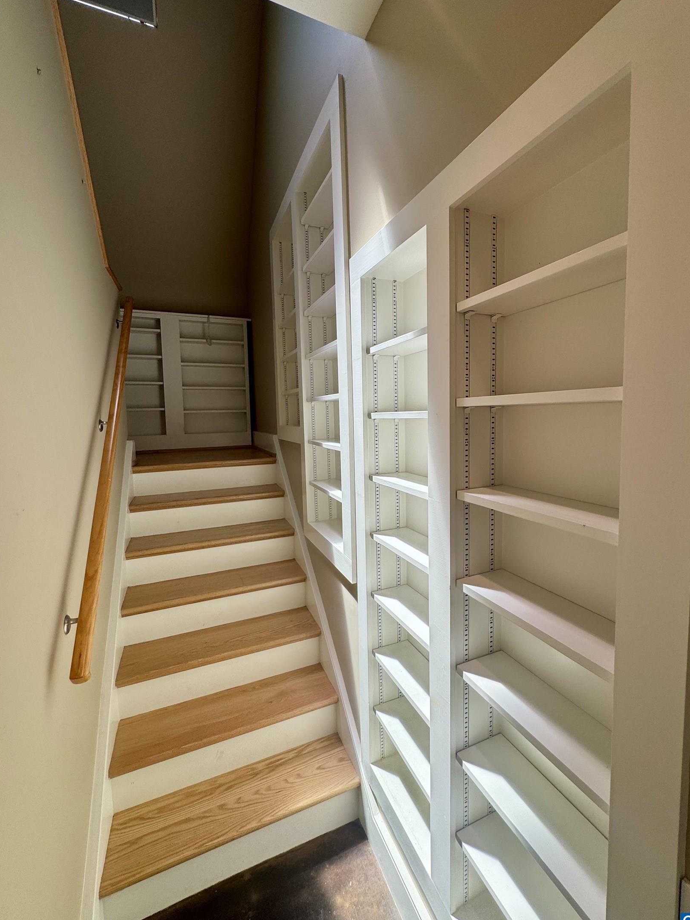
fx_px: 399
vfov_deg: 98.1
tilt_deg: -4.9
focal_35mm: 15
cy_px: 443
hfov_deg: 81.7
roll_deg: +1.2
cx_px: 358
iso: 40
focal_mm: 2.22
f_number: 2.2
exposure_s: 1/170
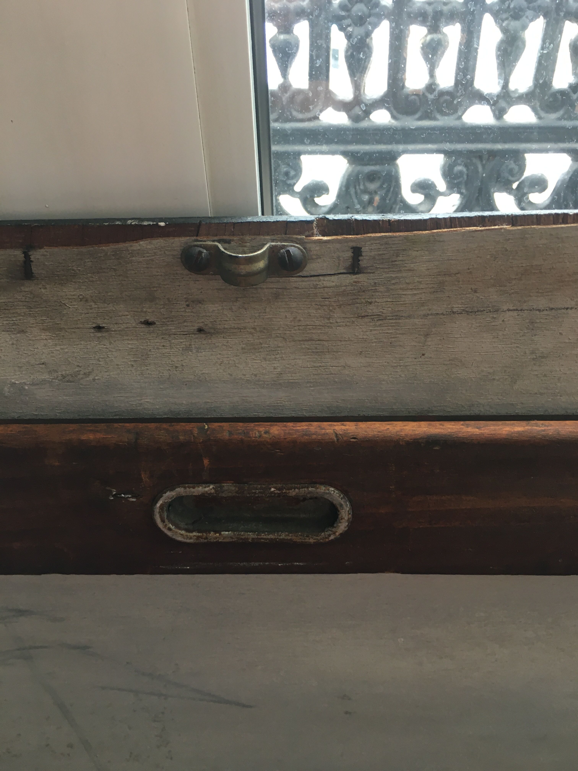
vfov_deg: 61.7
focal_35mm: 29
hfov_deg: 48.2
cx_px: 289
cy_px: 386
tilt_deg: -39.8
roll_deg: +0.8
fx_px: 646
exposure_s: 1/33
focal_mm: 4.15
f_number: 2.2
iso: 80
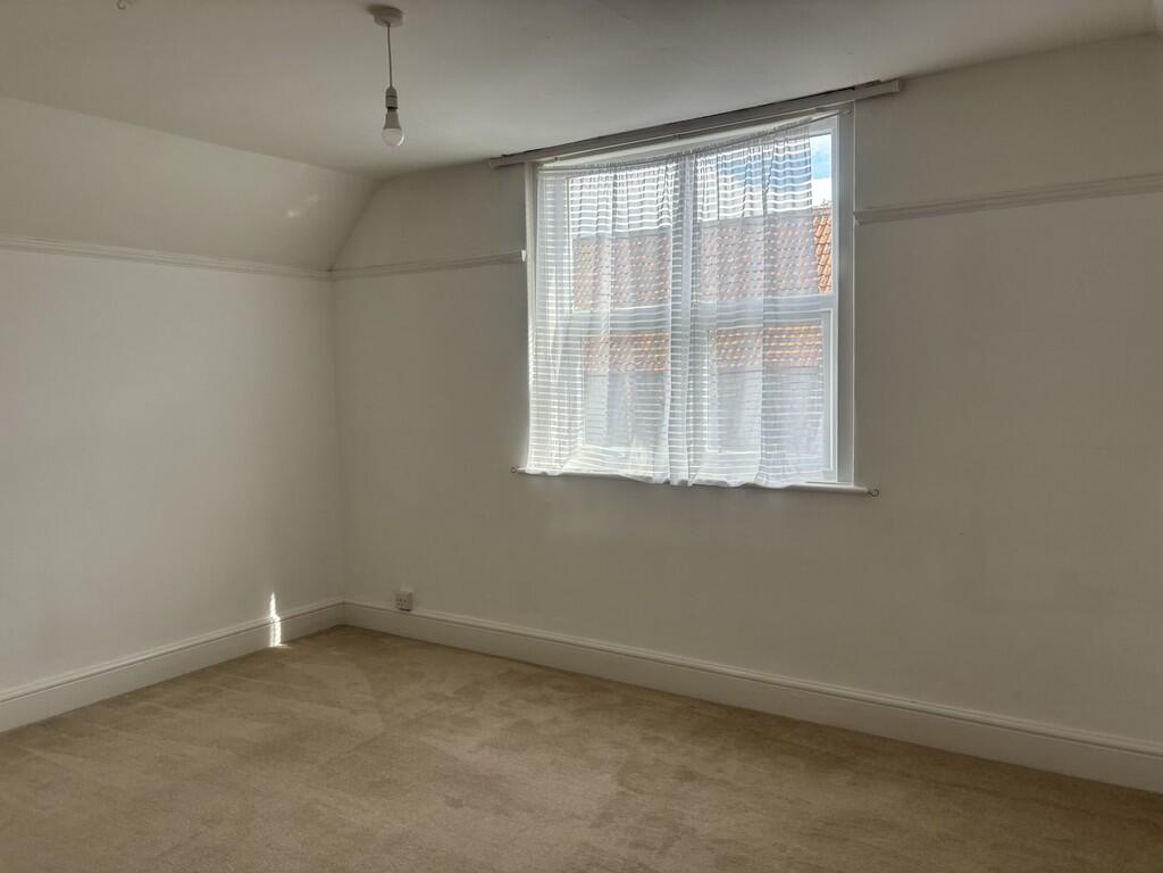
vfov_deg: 53.1
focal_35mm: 26
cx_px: 582
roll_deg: +1.8
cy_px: 436
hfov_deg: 67.3
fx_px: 874
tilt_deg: -3.5
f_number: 1.6
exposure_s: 1/324
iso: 50
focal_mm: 5.96
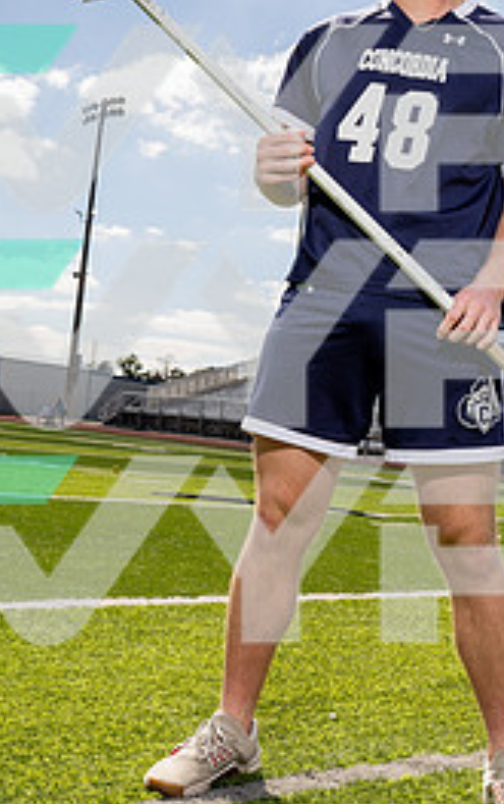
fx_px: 1184
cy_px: 336
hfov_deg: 23.9
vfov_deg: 37.4
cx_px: 351
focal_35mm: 54
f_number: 8
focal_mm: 31
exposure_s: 1/250
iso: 100
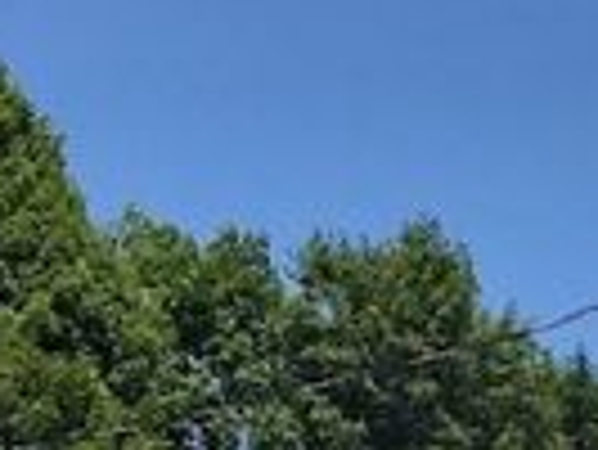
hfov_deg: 18.6
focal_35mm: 105
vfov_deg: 12.9
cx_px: 454
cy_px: 794
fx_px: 1816
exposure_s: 1/3096
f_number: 1.8
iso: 20
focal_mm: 3.99
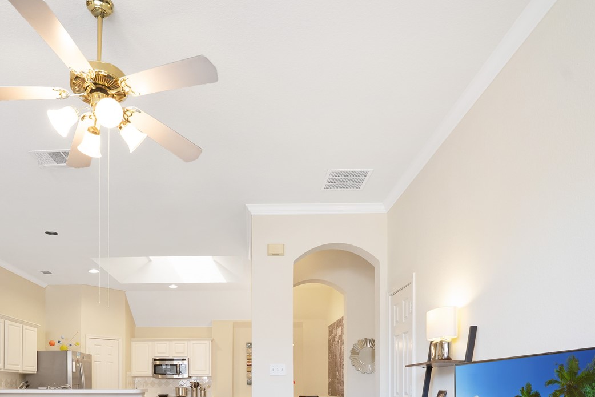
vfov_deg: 44.0
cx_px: 236
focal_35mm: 25
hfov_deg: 70.7
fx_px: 413
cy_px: 394
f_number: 9
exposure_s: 1/13
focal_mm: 12
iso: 500
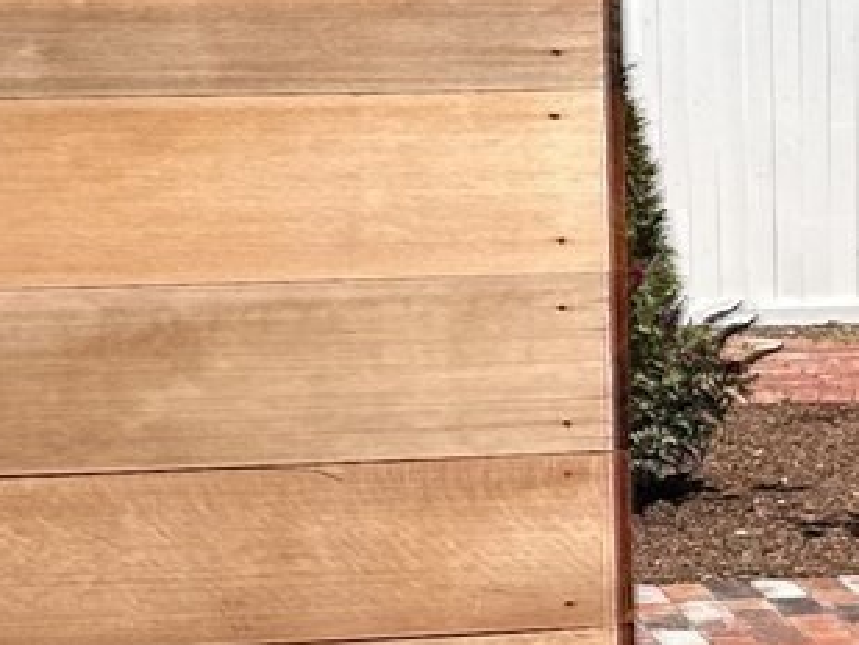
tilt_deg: -13.5
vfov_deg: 9.2
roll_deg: -0.1
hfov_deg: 12.3
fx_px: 3947
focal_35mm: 159
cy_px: 742
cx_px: 890
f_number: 1.78
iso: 80
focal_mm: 6.86
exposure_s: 1/4762
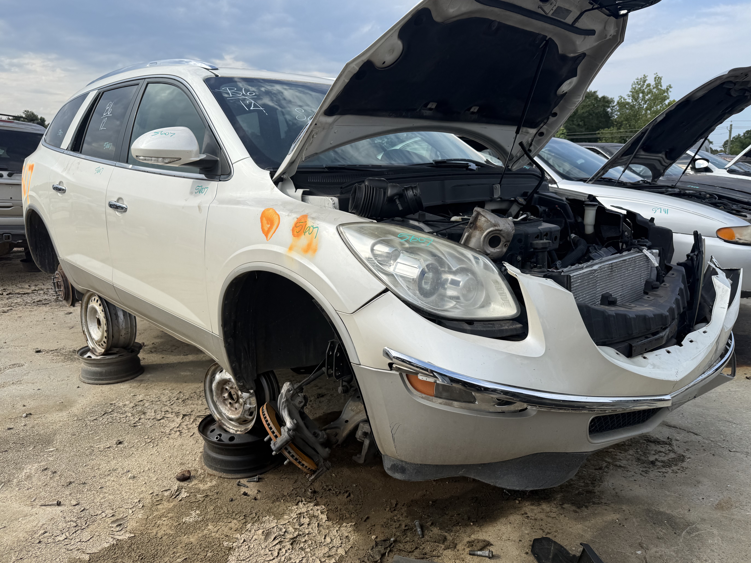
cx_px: 382
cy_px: 286
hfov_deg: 69.4
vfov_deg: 54.9
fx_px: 542
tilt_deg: -7.2
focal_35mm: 25
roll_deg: -1.4
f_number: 1.78
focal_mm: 6.76
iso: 80
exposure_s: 1/3279
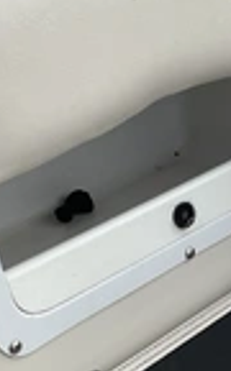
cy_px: 274
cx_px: 216
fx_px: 860
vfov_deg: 24.2
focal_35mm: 85
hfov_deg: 15.1
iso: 25
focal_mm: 3
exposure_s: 1/1221
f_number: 1.8
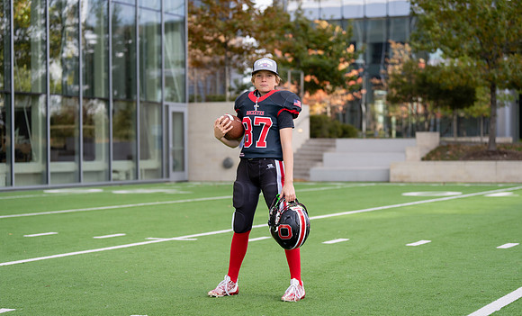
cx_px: 261
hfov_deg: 24.6
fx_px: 1197
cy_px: 160
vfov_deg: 15.0
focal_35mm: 85
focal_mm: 79
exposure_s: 1/320
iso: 100
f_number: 2.8
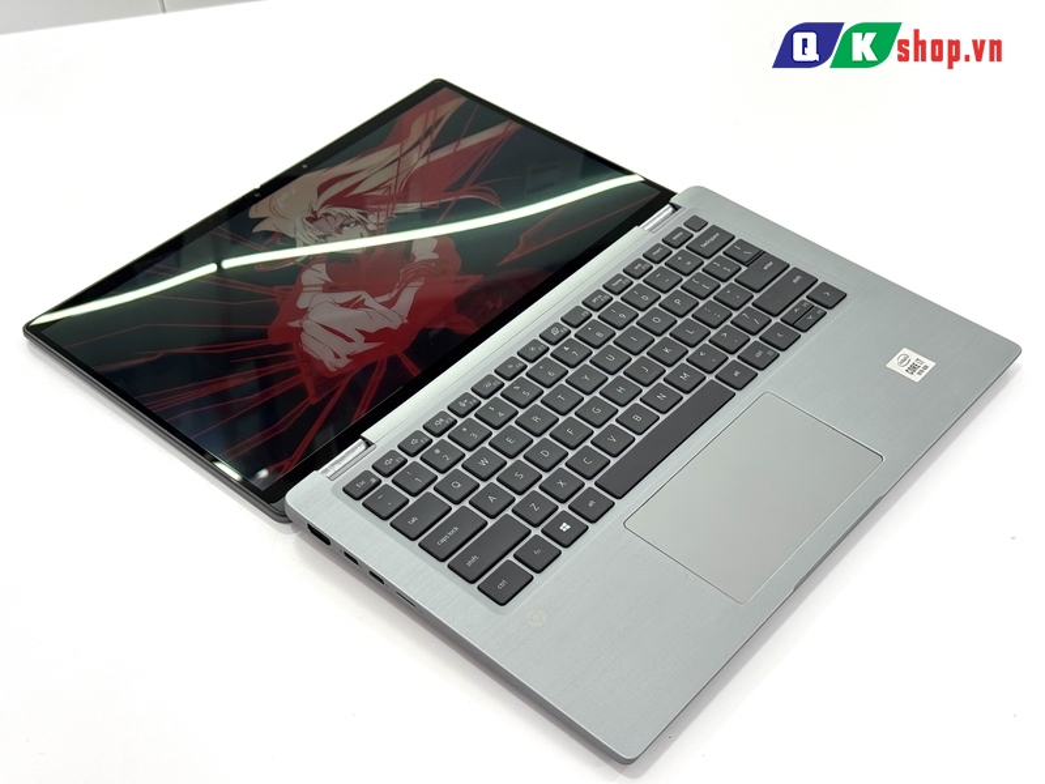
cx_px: 522
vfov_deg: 30.3
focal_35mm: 48
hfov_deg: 39.7
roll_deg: +3.6
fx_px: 1449
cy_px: 392
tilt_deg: -43.9
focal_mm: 6.76
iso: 64
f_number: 1.78
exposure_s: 1/100
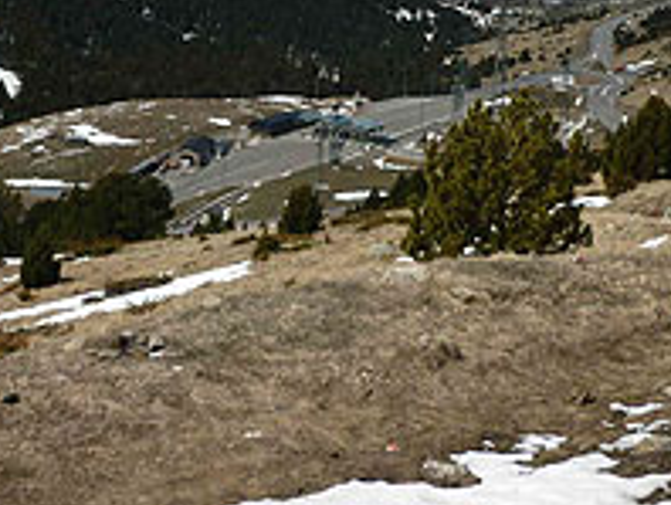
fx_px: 1456
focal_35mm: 75
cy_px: -34
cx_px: 332
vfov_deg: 19.0
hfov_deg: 26.0
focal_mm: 5.5
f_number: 8
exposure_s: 1/400
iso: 80
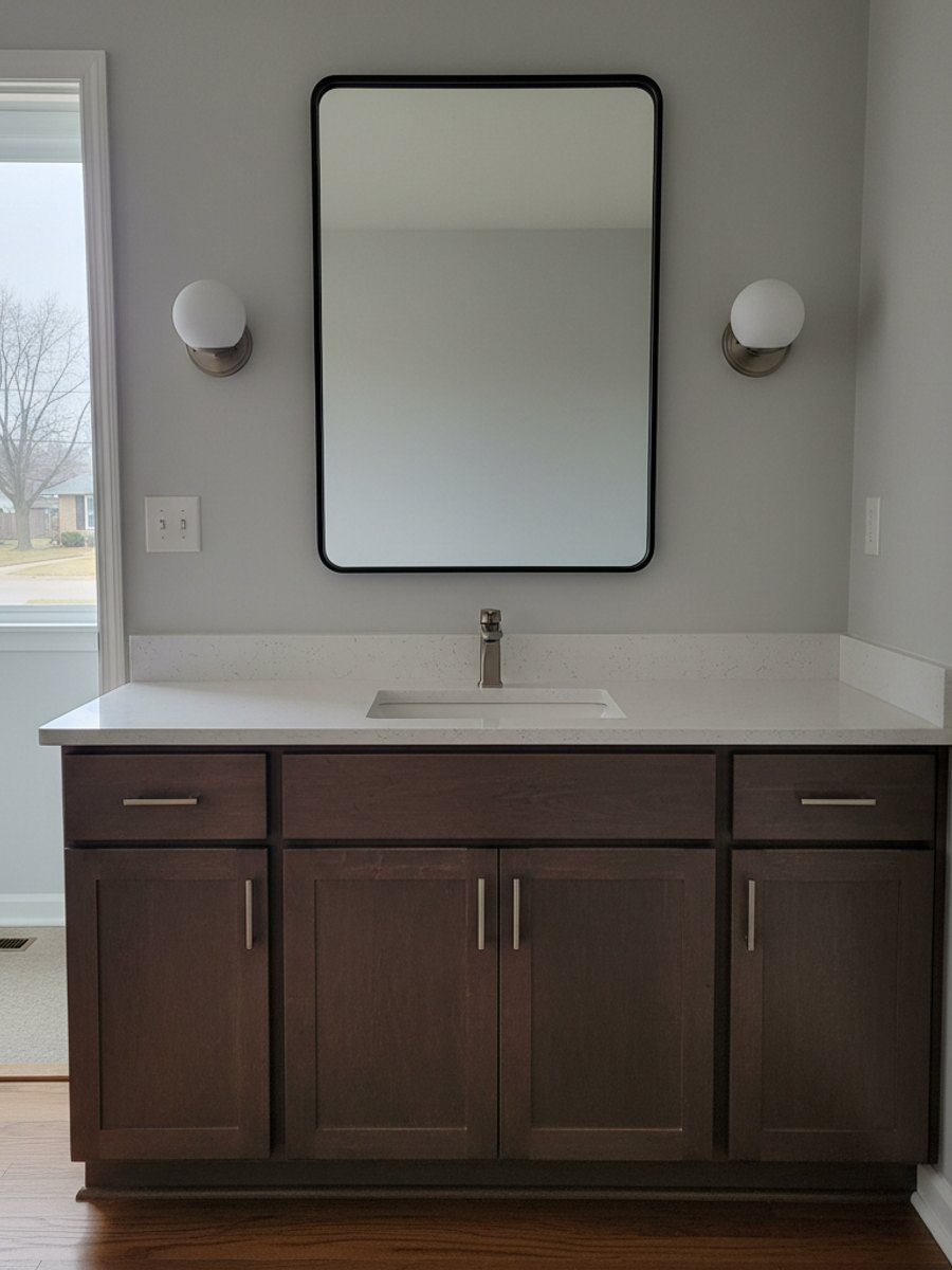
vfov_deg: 71.6
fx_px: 880
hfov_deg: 56.8
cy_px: 635
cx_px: 476
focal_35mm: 24
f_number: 1.68
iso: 593
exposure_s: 1/414
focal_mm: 6.8
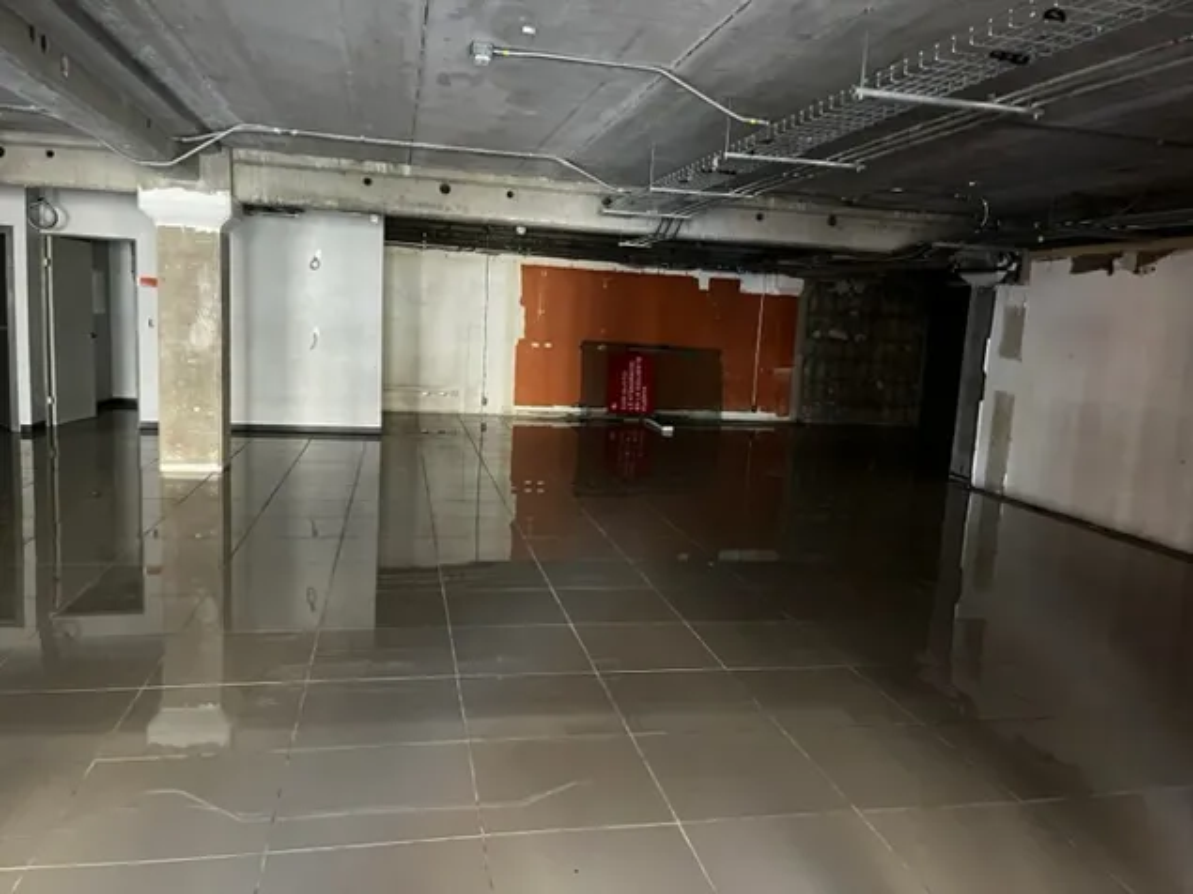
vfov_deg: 53.0
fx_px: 896
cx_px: 596
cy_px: 447
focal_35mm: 26
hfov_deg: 67.3
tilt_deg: -8.9
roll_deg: -2.9
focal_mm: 5.1
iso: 640
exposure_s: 1/31
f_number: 1.6
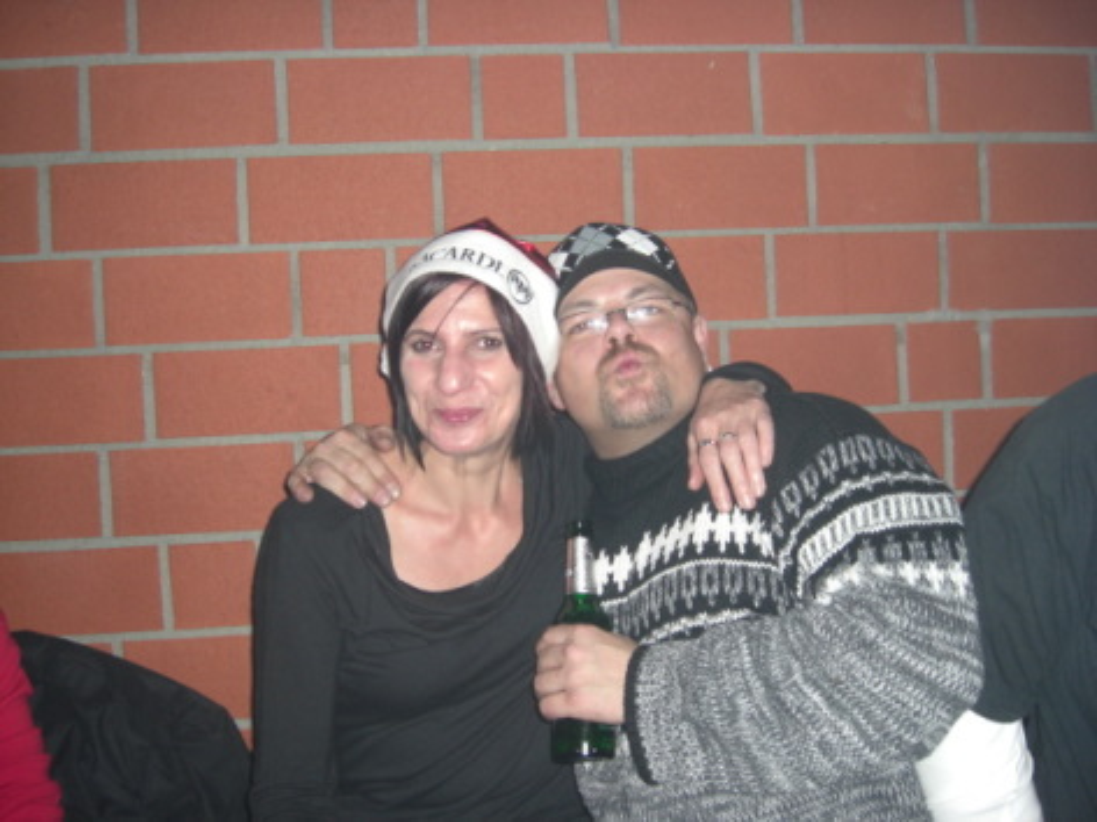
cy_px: 411
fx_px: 1204
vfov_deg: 37.7
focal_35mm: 38
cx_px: 548
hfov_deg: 49.0
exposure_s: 1/60
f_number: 2.8
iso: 200
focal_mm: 7.9
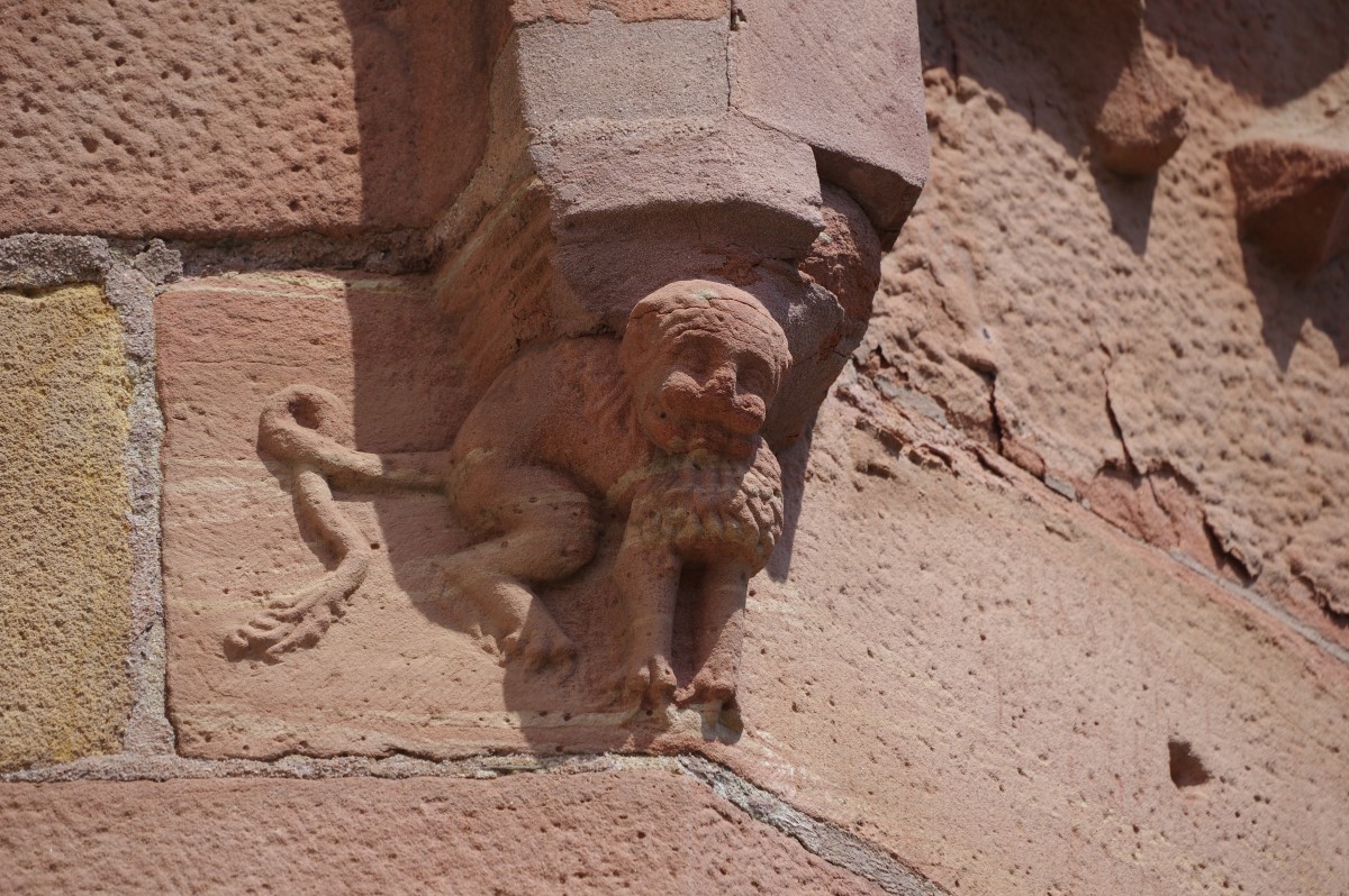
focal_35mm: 345
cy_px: 448
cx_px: 674
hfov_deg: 6.0
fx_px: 12917
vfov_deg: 4.0
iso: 100
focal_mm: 230
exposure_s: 1/500
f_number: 6.3
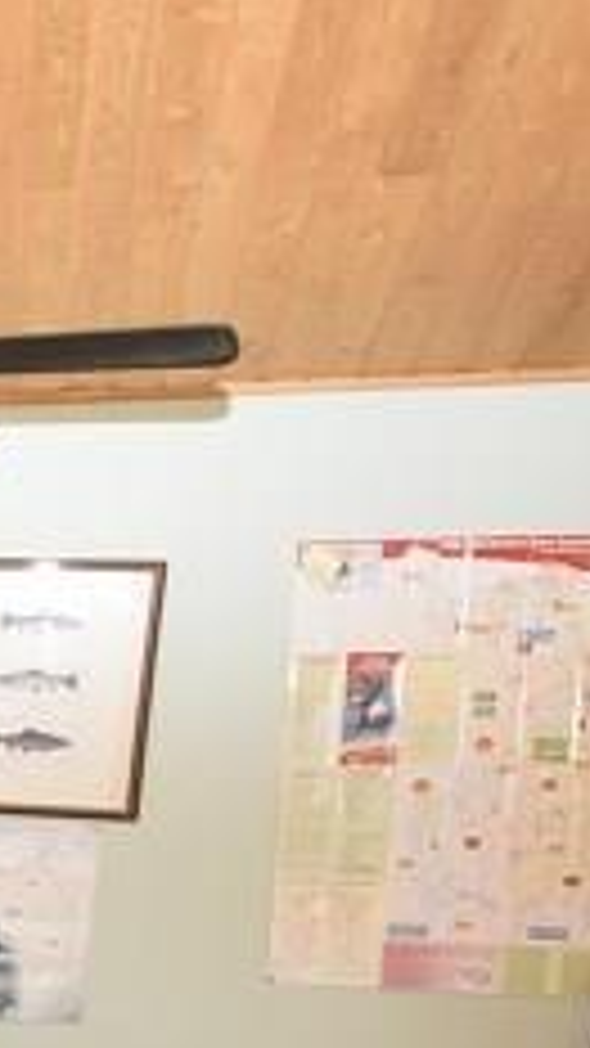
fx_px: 1920
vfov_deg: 29.3
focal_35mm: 69
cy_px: 949
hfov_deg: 12.6
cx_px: -914
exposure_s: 1/125
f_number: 5.6
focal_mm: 10
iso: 560
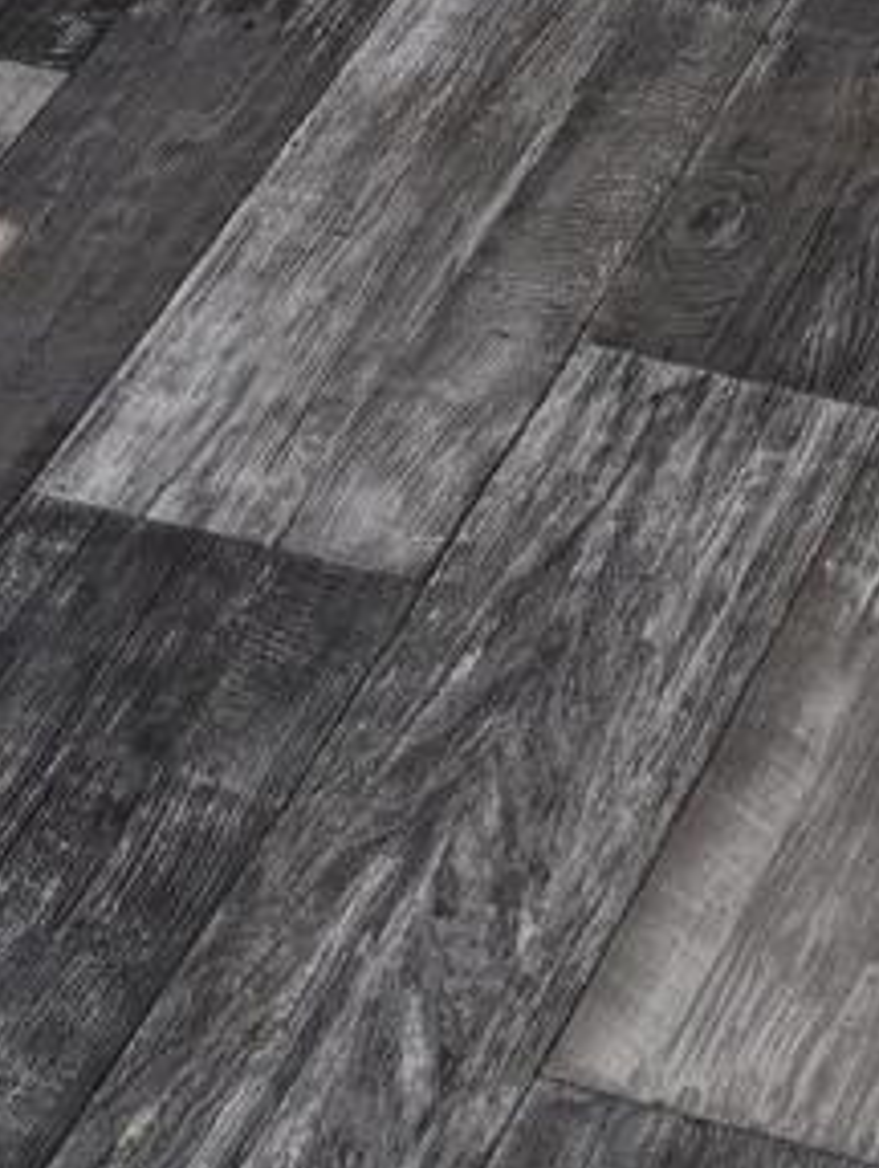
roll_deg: +1.3
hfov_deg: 8.9
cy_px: -1388
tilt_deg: -16.5
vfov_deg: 10.6
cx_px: 435
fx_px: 5642
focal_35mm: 167
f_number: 1.78
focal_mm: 6.76
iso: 100
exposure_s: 1/547
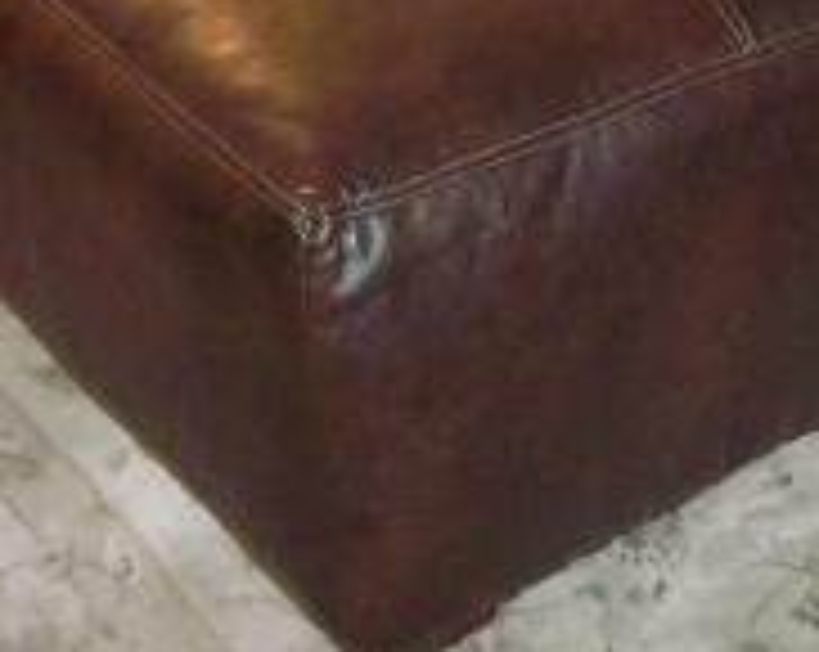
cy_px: -409
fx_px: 2662
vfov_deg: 13.0
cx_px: 468
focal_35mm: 110
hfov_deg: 17.5
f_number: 2.9
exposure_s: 1/30
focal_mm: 5.7
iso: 400
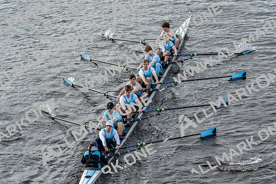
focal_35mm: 200
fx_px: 1534
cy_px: 92
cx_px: 138
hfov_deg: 10.3
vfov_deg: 6.9
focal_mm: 200
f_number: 5.6
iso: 800
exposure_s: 1/1250
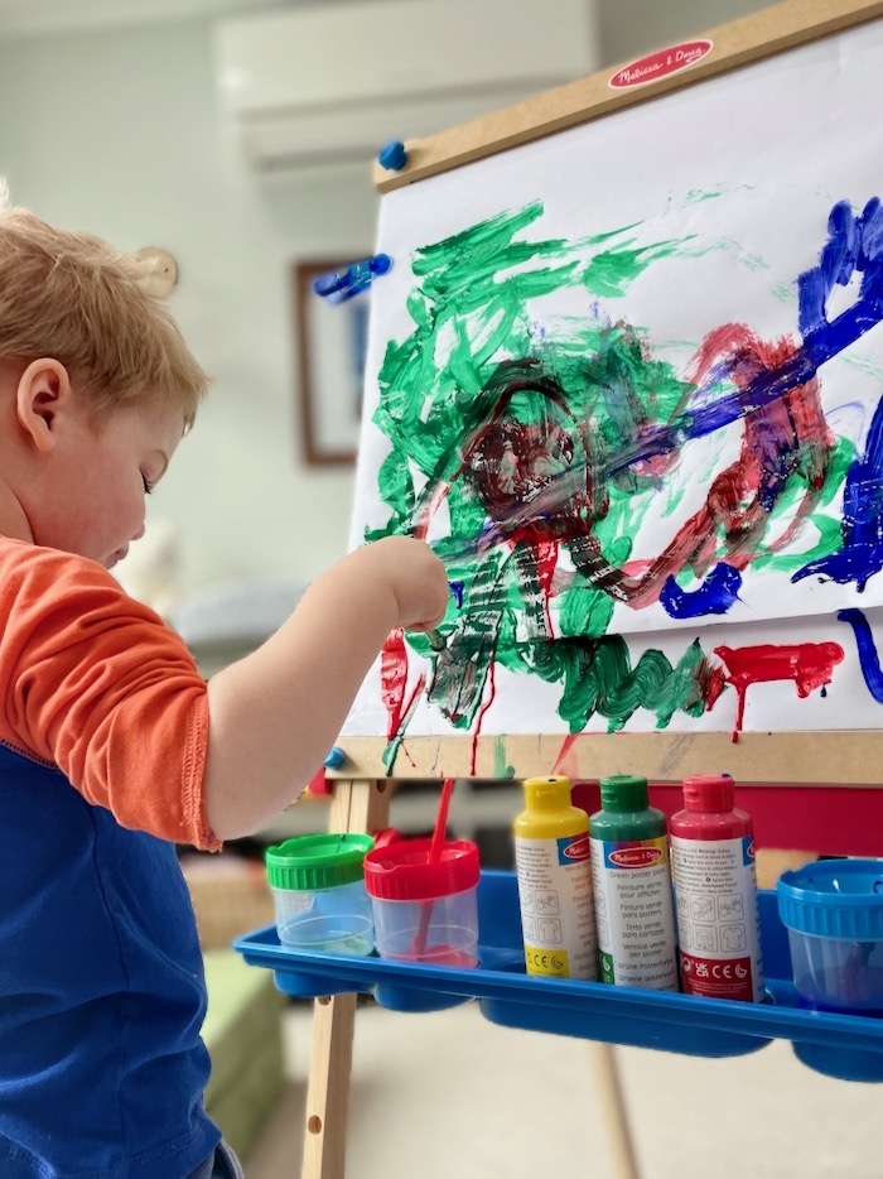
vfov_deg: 67.3
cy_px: 590
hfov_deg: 53.0
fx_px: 885
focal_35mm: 26
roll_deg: +4.7
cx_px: 442
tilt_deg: +0.8
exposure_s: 1/120
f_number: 1.6
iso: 40
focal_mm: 4.2
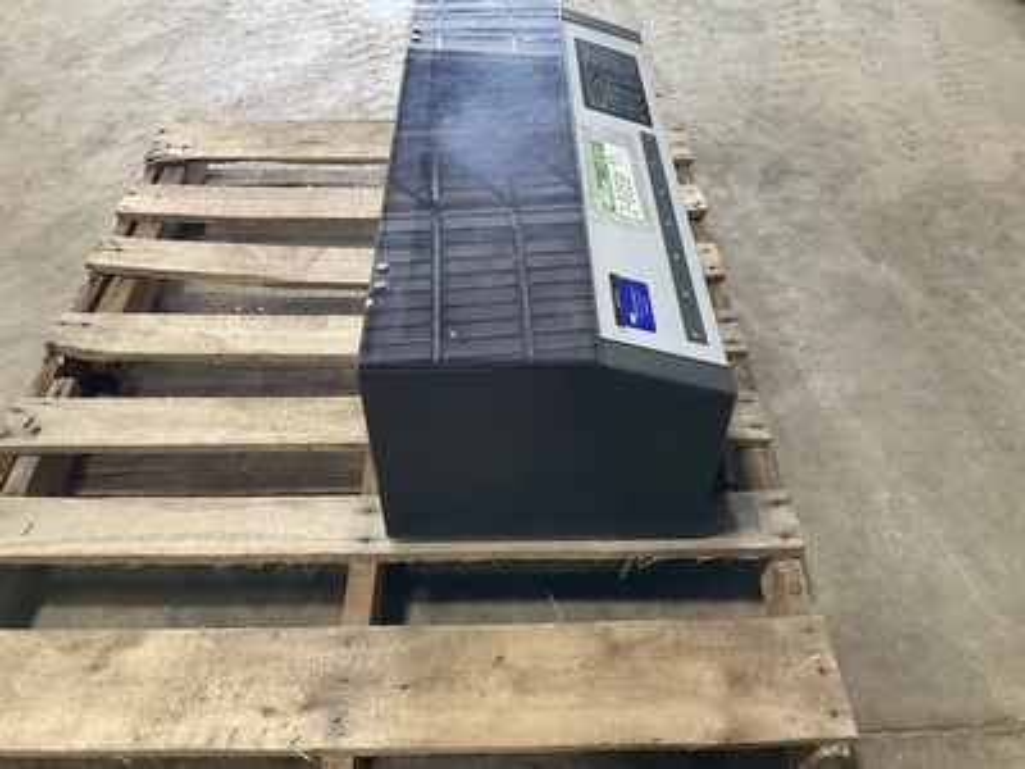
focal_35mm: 29
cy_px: 384
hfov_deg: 61.7
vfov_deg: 48.2
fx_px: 859
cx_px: 512
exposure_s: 1/60
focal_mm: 3
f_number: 1.8
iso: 80
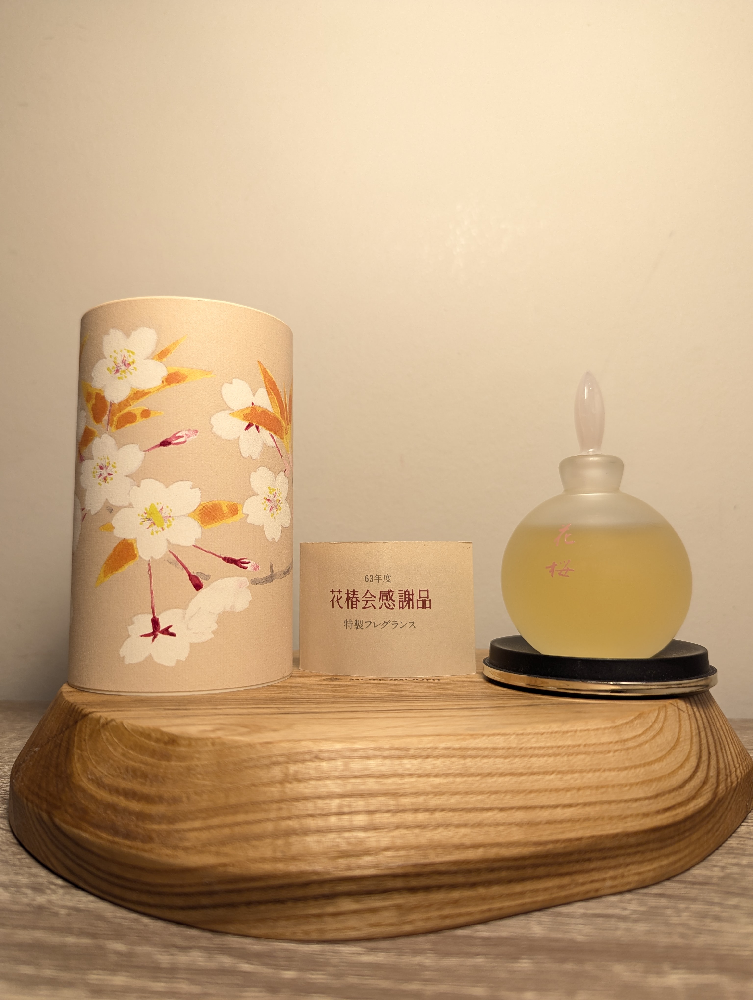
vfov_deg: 71.5
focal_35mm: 24
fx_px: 694
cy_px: 500
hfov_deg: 56.9
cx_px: 376
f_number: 1.85
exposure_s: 1/90
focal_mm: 6.81
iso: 110
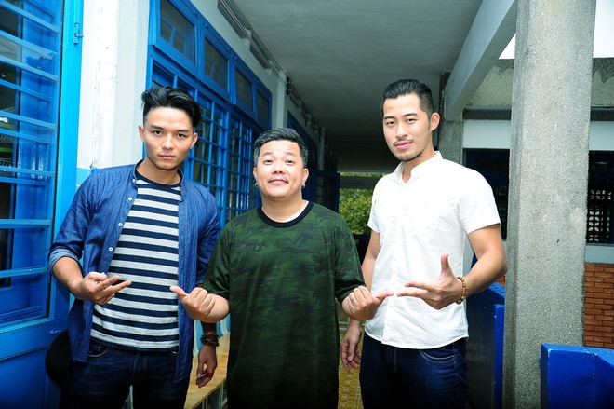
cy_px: 204
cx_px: 307
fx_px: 579
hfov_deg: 55.8
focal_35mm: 34
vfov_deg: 38.8
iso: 800
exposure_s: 1/320
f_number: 6.3
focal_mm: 34
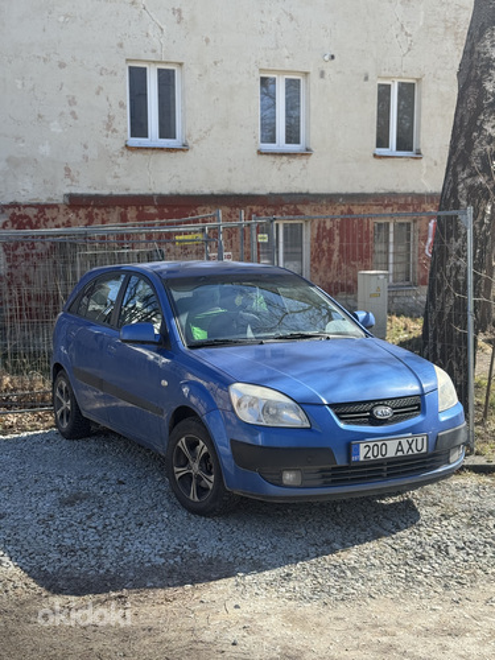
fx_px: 915
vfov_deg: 39.7
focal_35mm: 48
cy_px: 330
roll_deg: +0.3
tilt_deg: -6.3
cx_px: 248
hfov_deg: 30.3
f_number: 1.78
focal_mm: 6.76
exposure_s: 1/1543
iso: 80
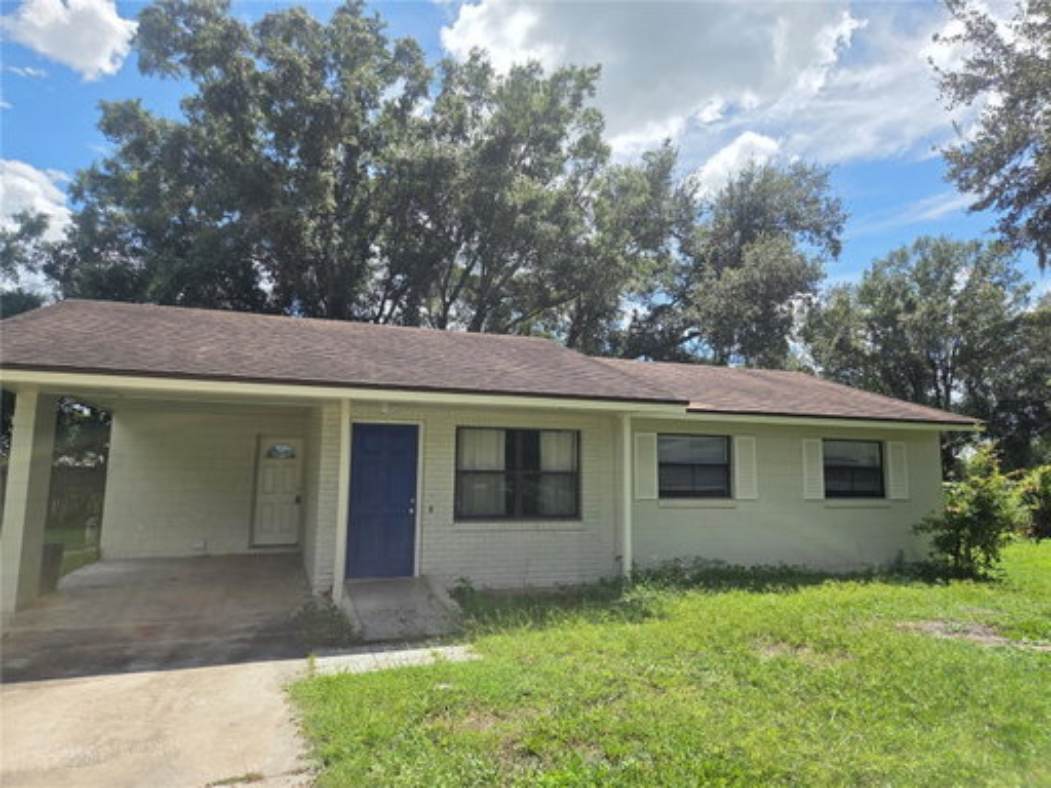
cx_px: 526
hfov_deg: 73.9
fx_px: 698
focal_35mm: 23
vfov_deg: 58.9
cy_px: 394
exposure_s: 1/3809
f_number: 1.8
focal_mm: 5.4
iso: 80
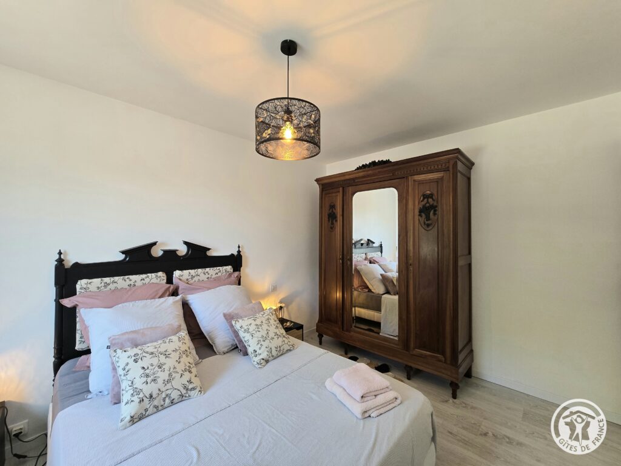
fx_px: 233
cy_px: 233
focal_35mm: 13
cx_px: 310
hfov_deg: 106.2
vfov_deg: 89.9
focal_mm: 2.2
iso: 100
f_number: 2.2
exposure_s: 1/60.2
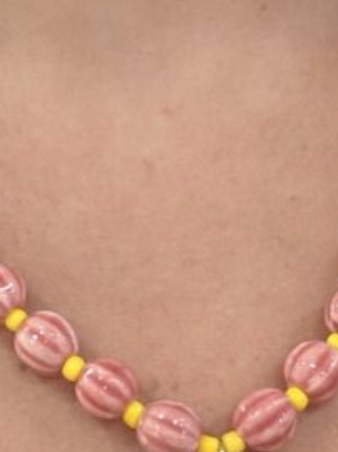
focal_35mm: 89
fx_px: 1161
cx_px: 115
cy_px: 315
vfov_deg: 21.9
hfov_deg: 16.5
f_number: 1.9
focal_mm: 2.71
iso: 80
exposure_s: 1/50
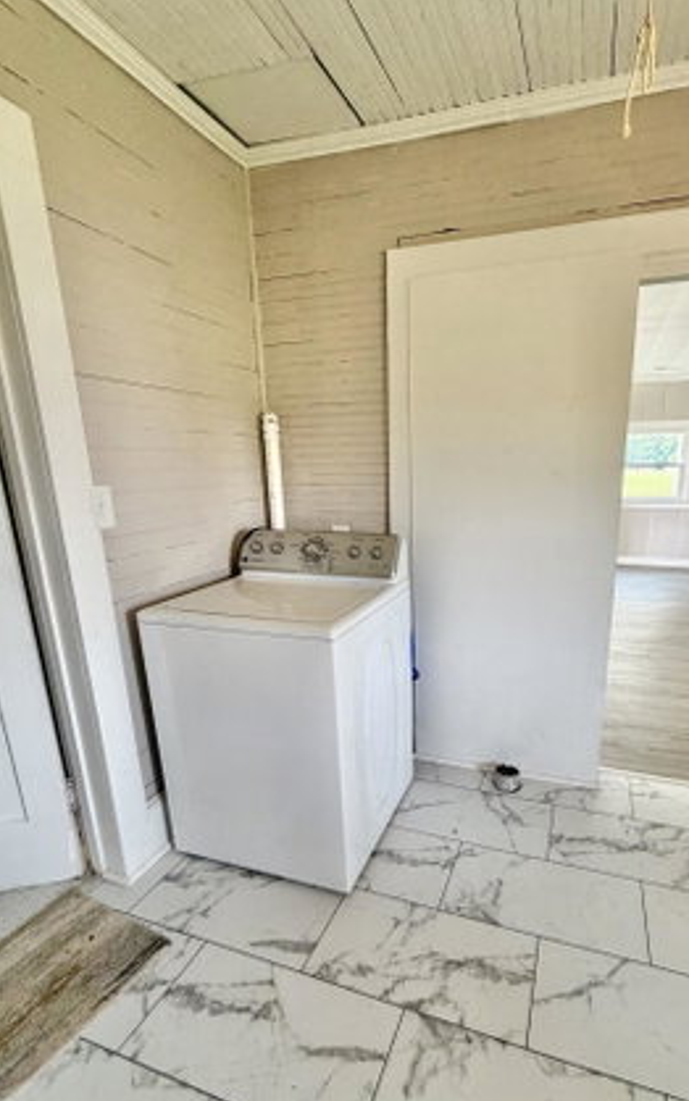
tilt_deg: -14.6
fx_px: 511
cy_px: 602
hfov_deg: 67.0
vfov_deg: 94.1
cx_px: 429
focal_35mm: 17
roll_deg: +0.7
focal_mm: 2.22
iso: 160
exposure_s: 1/60
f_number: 2.2
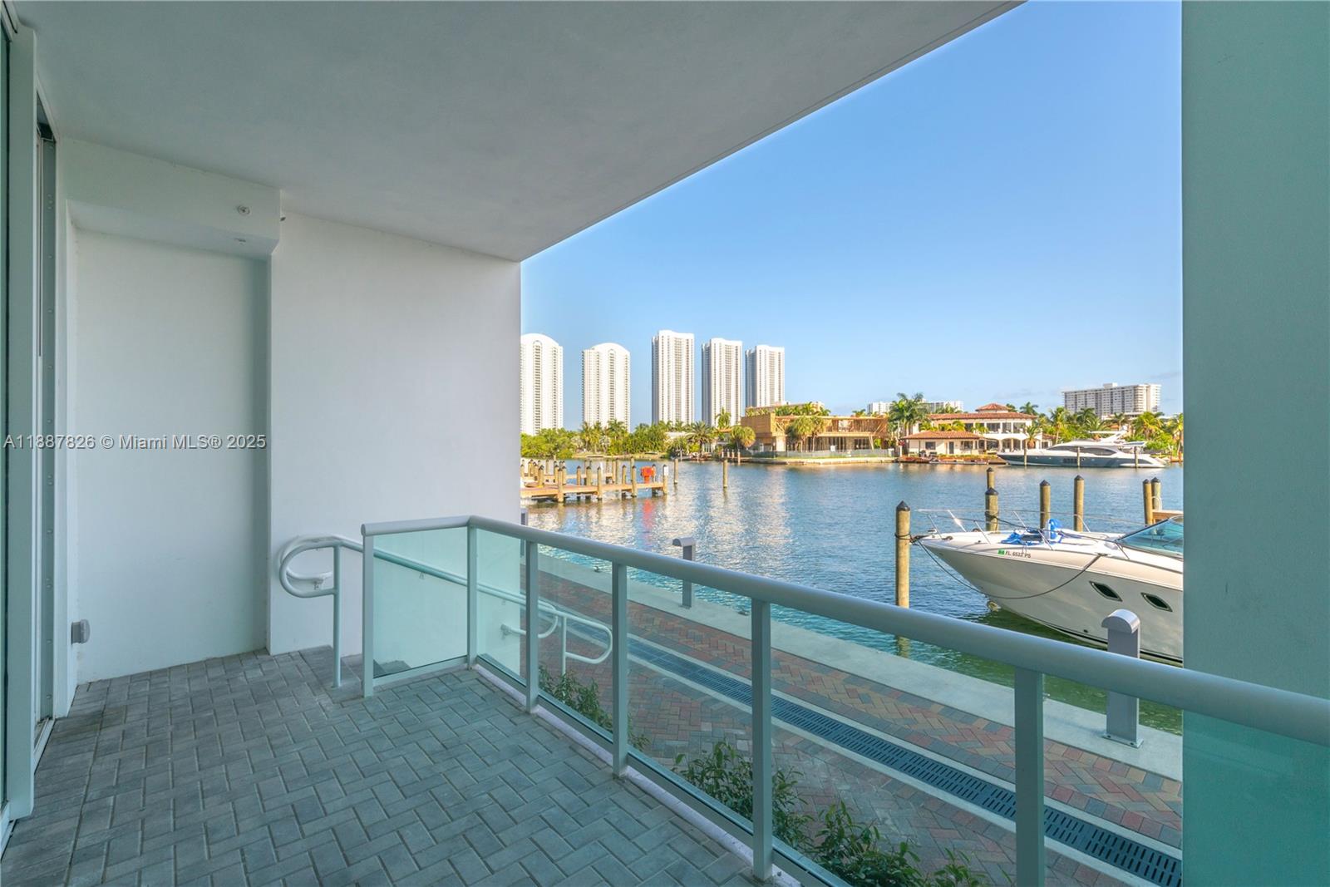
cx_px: 665
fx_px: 554
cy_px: 444
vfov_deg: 77.3
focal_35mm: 15
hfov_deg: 100.4
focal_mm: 15
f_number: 11
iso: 250
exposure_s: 1/320
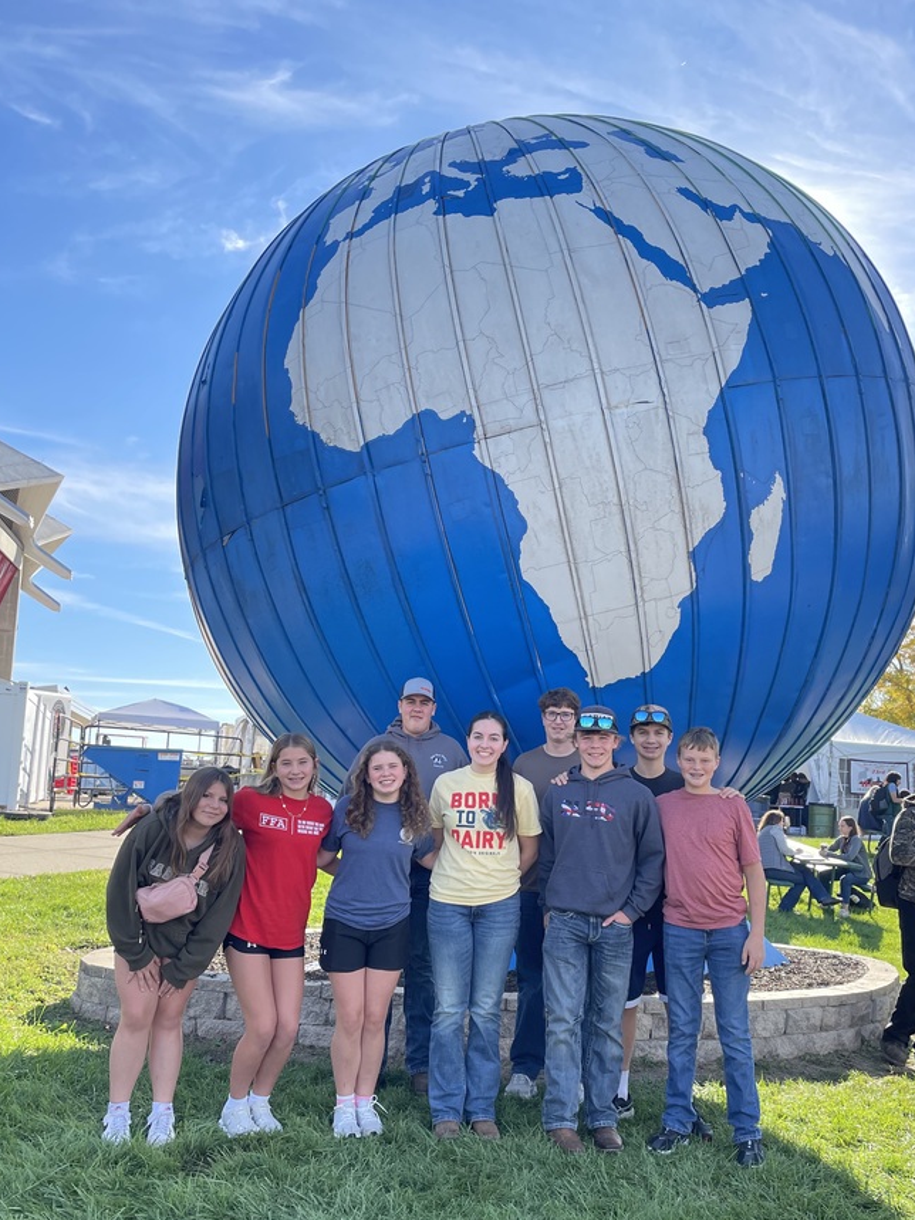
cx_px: 510
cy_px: 693
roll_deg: -2.7
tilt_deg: +5.9
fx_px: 1093
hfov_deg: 45.4
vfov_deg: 58.1
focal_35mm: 31
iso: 32
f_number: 1.6
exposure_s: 1/972
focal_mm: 4.2
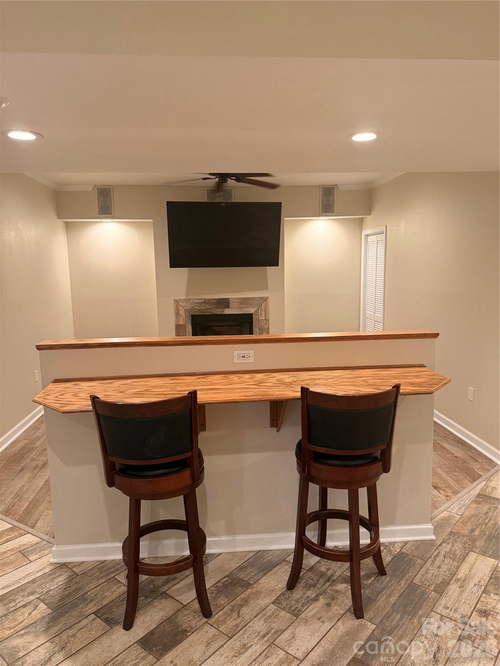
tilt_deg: -6.9
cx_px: 250
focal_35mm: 24
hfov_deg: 56.8
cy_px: 333
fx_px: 462
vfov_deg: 71.6
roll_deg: +2.1
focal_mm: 6.76
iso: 200
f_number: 1.78
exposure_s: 1/60
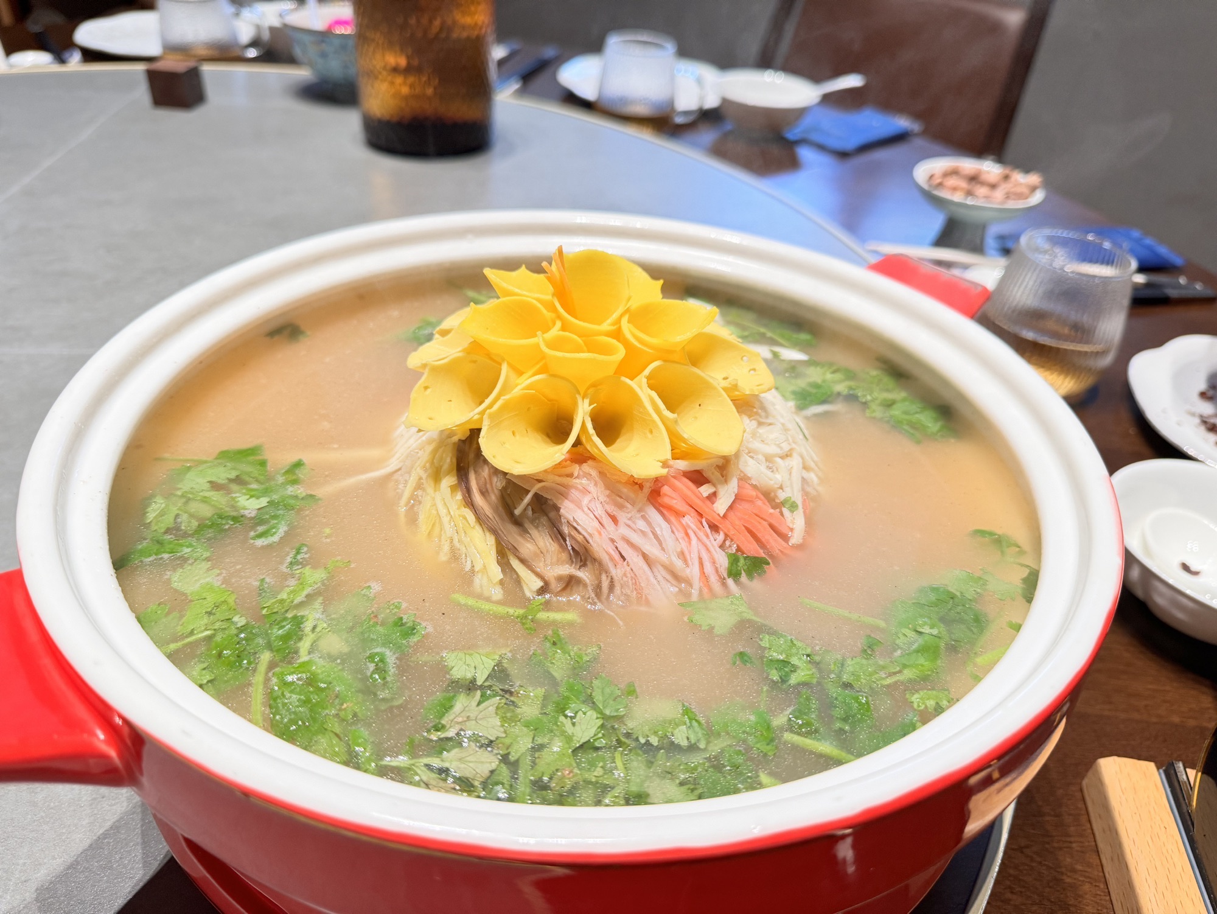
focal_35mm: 24
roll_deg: -3.2
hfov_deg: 71.6
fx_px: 844
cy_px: 457
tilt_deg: -37.8
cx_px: 608
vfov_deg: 56.9
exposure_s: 1/100
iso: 200
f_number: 1.78
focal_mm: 6.76
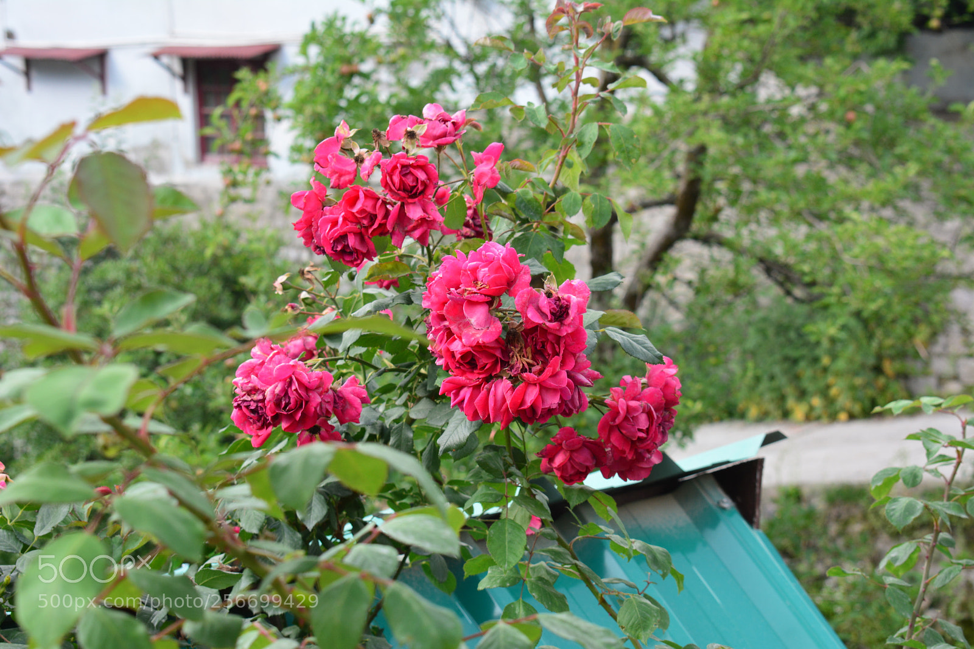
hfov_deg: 24.6
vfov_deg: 16.5
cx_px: 487
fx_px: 2231
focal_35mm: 82
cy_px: 324
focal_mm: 55
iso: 320
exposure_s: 1/80
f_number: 8
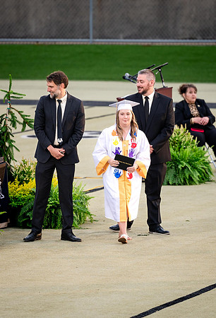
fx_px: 4038
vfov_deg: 4.5
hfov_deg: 3.1
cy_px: 134
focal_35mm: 455
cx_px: 141
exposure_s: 1/500
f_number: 2.8
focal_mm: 200
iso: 400
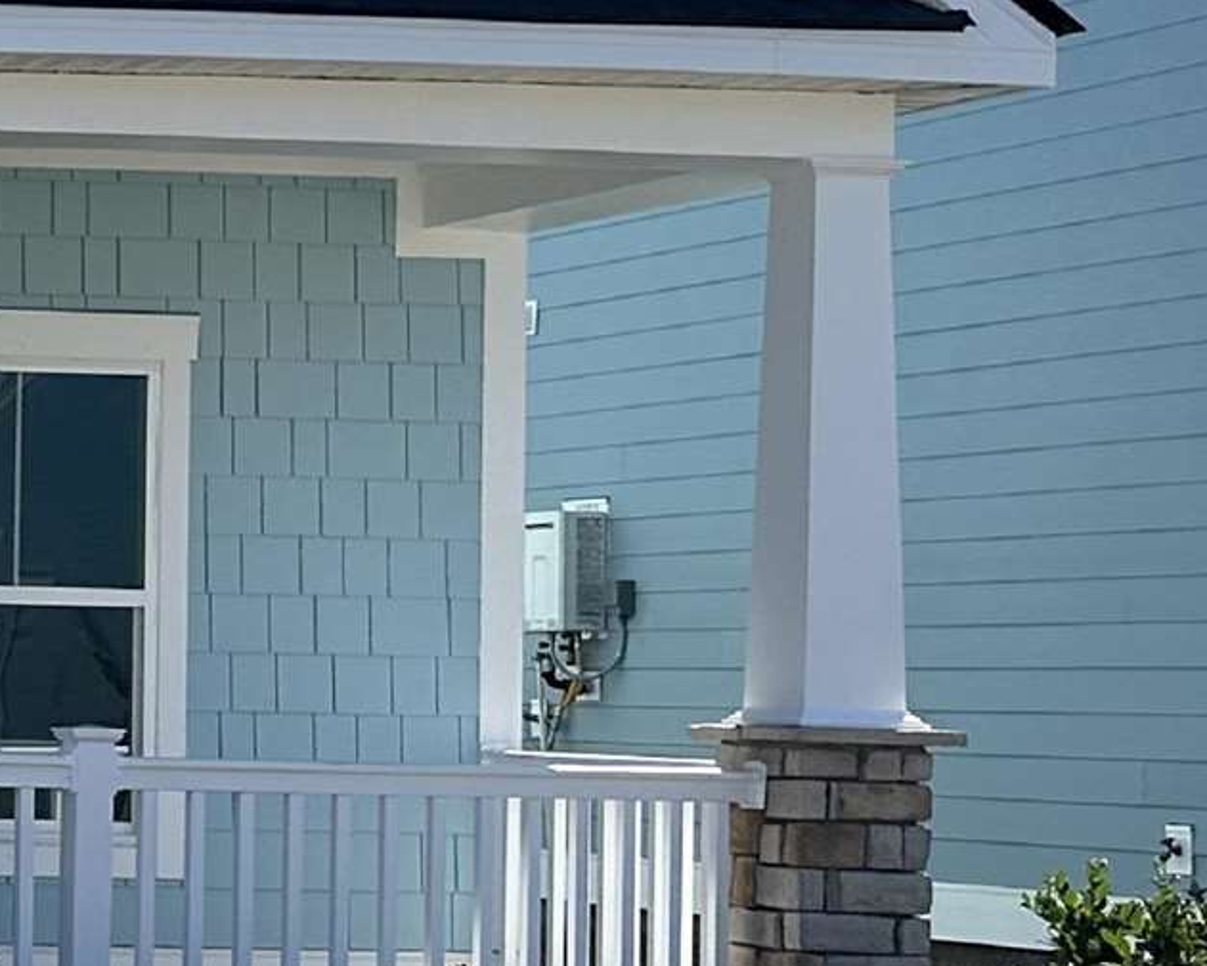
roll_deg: -0.6
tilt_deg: +1.8
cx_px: -1146
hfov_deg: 14.3
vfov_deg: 13.5
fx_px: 4073
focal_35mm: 114
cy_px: 548
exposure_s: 1/5263
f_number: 1.78
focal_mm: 6.86
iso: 80
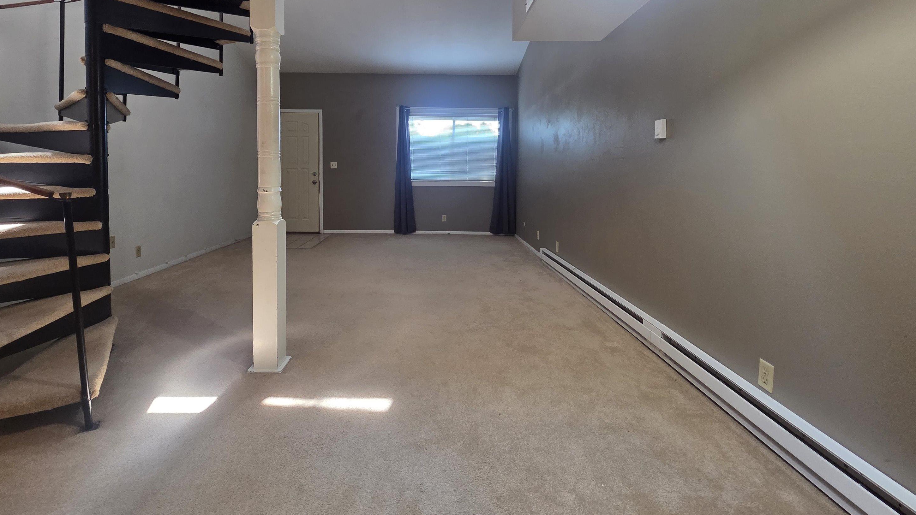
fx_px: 364
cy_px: 187
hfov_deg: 102.9
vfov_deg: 69.2
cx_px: 431
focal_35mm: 15
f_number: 2.2
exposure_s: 1/60
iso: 250
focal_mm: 2.2
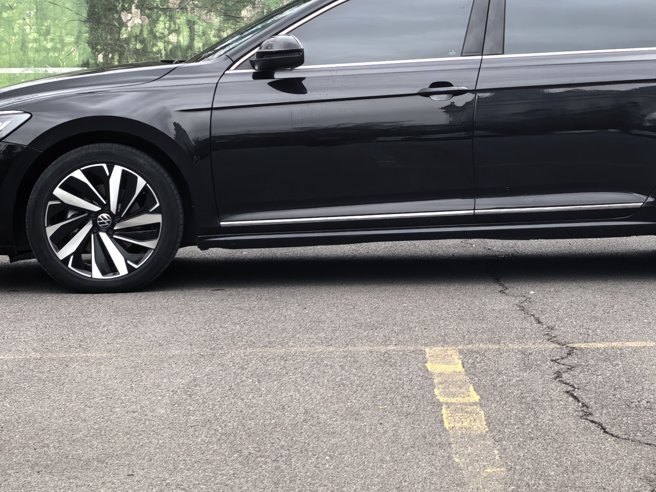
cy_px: 149
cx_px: 438
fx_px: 2426
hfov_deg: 15.4
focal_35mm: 128
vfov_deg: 11.6
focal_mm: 6.98
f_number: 2
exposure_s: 1/418
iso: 160
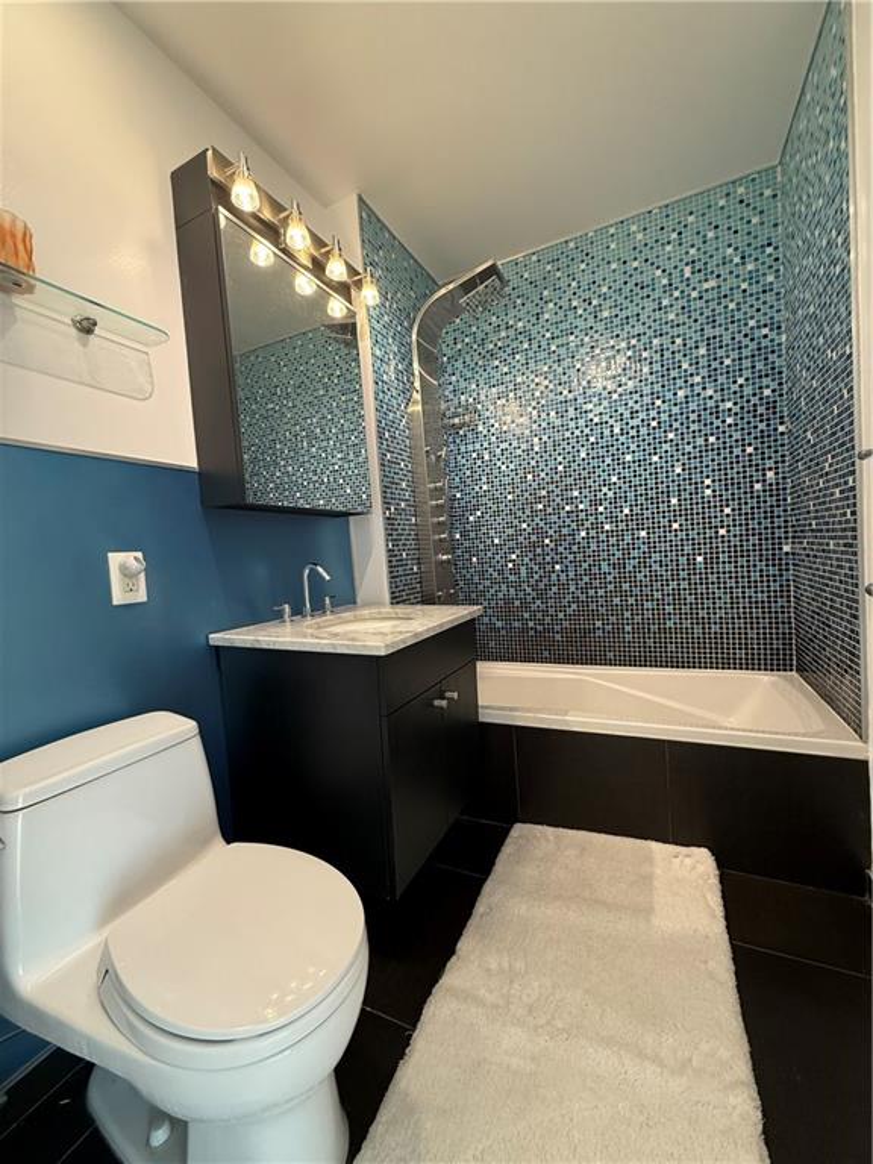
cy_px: 582
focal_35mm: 14
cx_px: 436
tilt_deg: -2.3
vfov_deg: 102.1
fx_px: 471
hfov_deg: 85.7
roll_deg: +4.4
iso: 250
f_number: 2.2
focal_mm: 2.22
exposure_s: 1/120
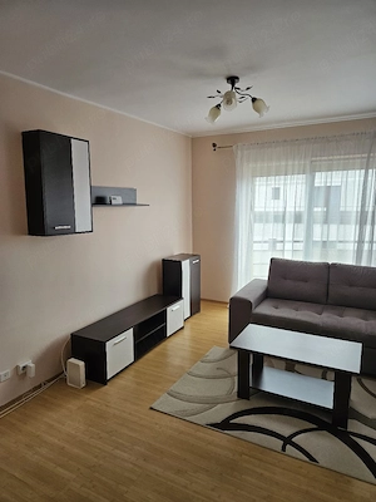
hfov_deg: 58.9
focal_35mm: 23
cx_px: 188
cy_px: 251
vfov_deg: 73.9
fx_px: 333
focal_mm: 5.4
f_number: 1.8
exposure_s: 1/182
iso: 160
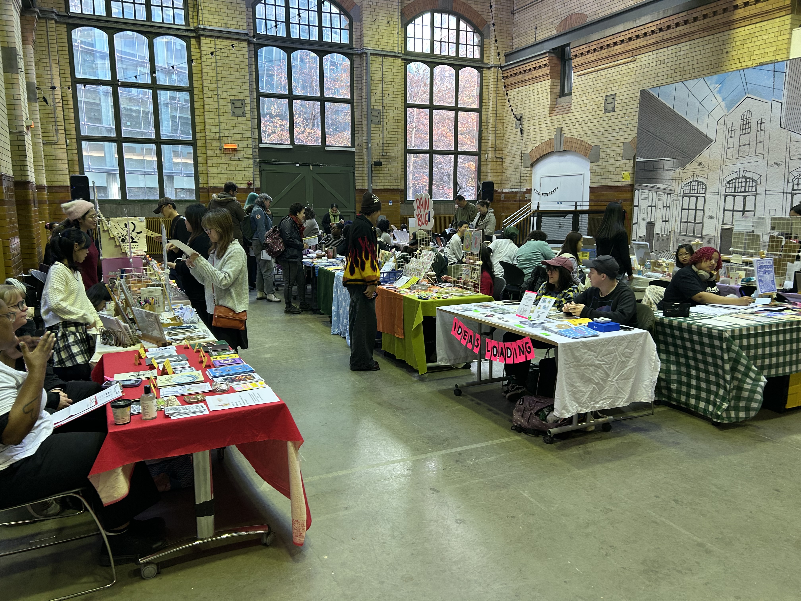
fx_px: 602
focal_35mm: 26
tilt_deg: -8.1
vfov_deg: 53.1
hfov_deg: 67.3
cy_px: 300
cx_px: 400
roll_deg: -1.0
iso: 125
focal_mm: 5.7
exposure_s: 1/100
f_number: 1.5
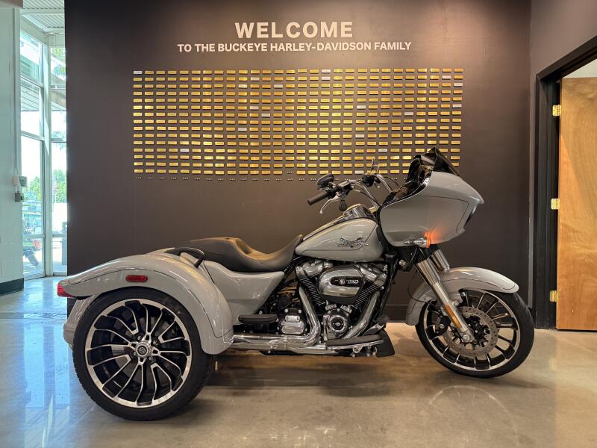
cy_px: 224
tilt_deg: -1.1
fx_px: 414
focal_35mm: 24
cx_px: 298
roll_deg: +1.2
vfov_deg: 56.8
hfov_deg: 71.6
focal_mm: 6.76
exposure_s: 1/60
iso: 250
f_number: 1.78
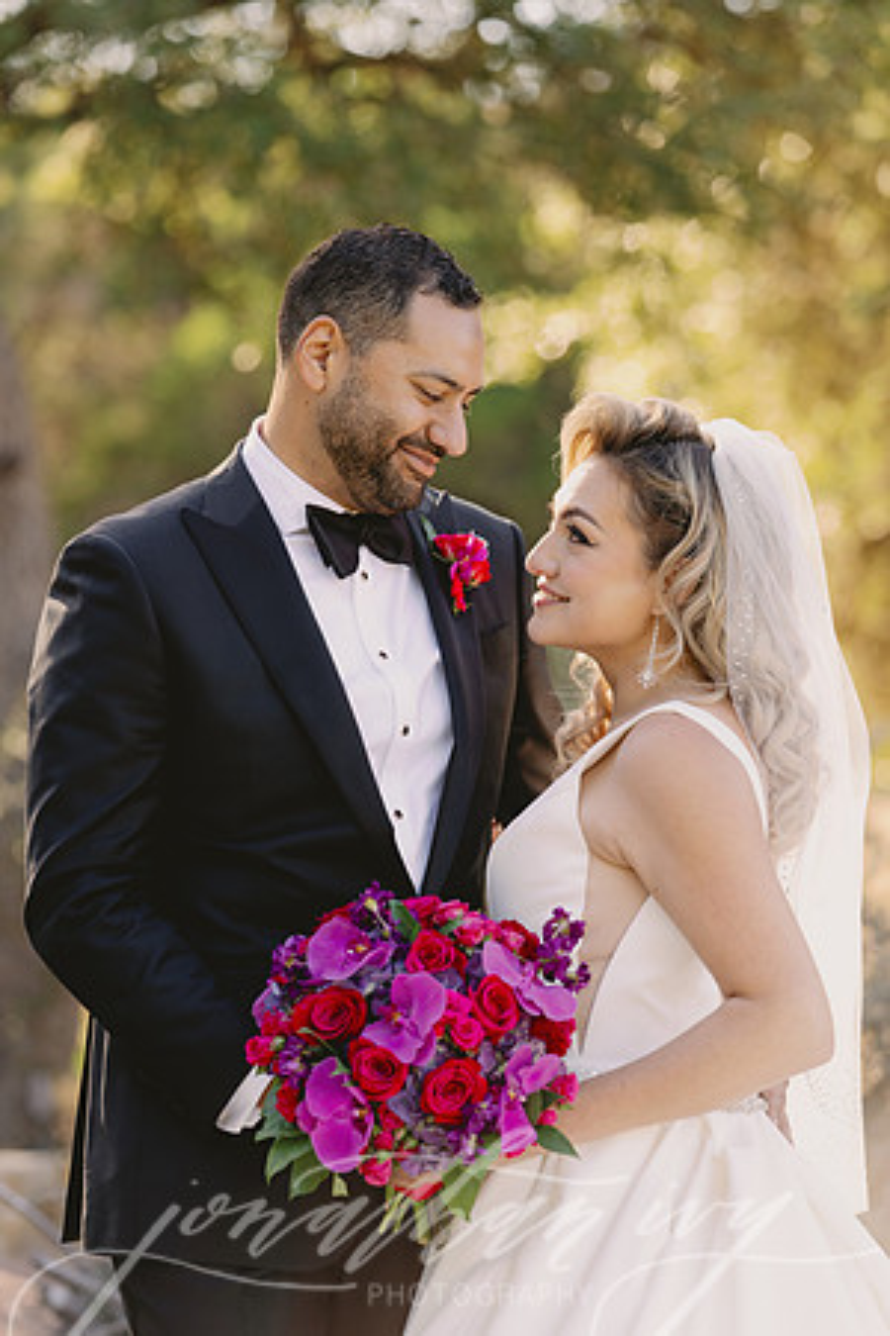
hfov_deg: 9.3
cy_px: 668
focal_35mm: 147
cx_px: 445
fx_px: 5451
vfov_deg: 14.0
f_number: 4
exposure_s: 1/320
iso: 400
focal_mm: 147
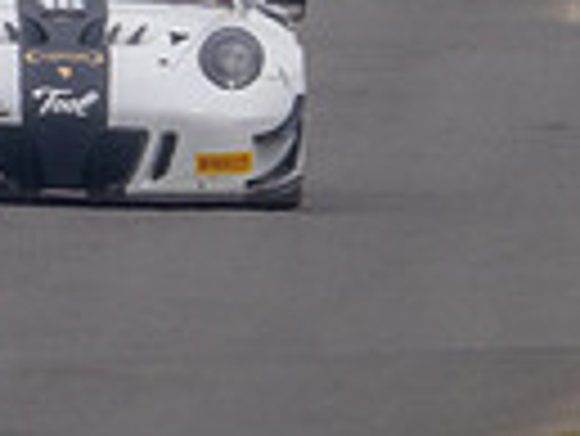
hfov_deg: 0.5
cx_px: -646
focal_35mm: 4245
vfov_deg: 0.4
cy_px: -8
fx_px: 71192
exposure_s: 1/320
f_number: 13
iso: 320
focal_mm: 420
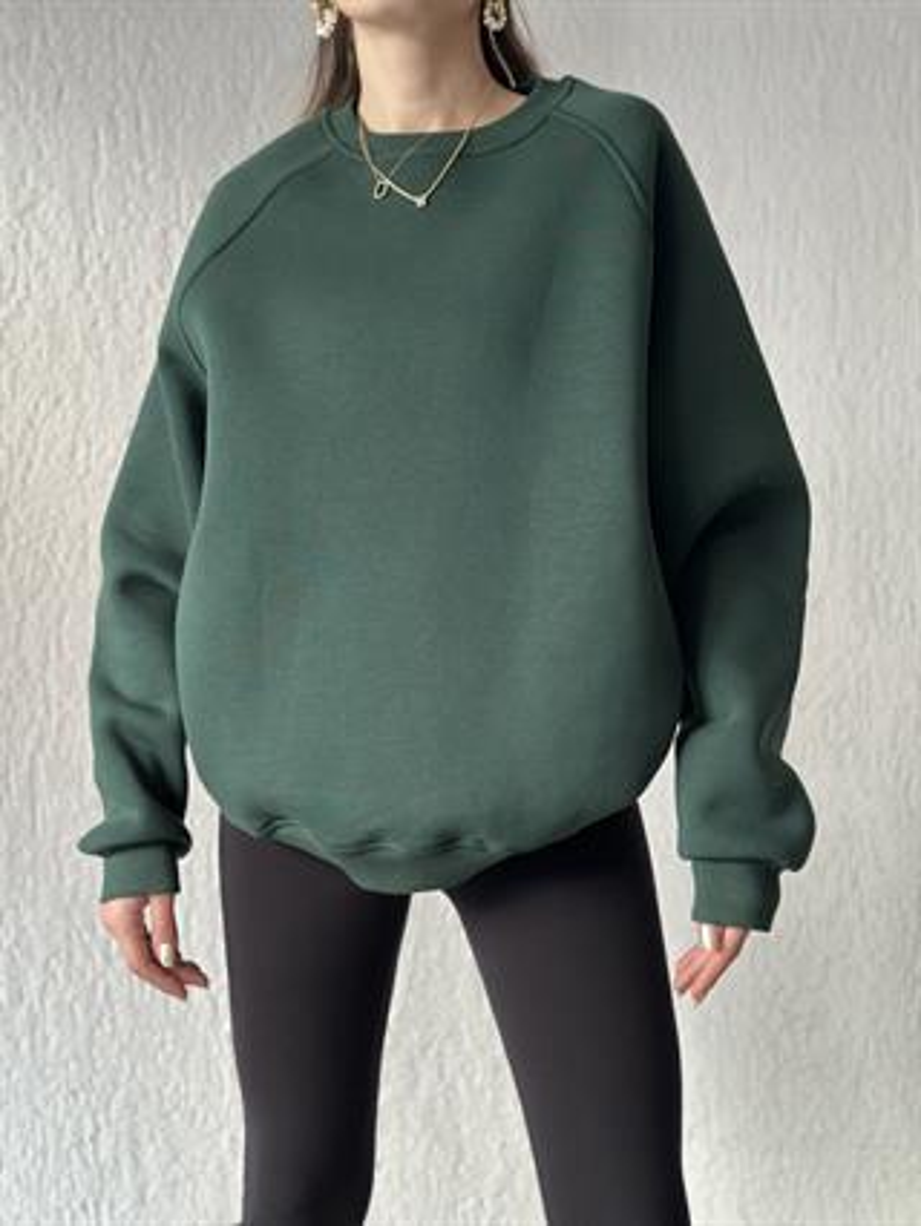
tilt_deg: -1.1
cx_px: 460
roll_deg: -0.1
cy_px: 613
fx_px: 1701
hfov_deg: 30.3
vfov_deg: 39.6
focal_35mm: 48
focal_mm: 6.86
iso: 160
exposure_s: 1/60
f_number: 1.78
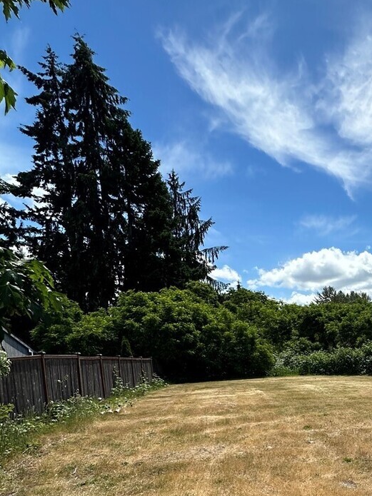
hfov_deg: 43.1
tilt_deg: -7.7
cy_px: 406
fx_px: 416
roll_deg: -1.3
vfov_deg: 56.6
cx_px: 351
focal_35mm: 29
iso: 50
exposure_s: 1/2882
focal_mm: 2.22
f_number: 2.2
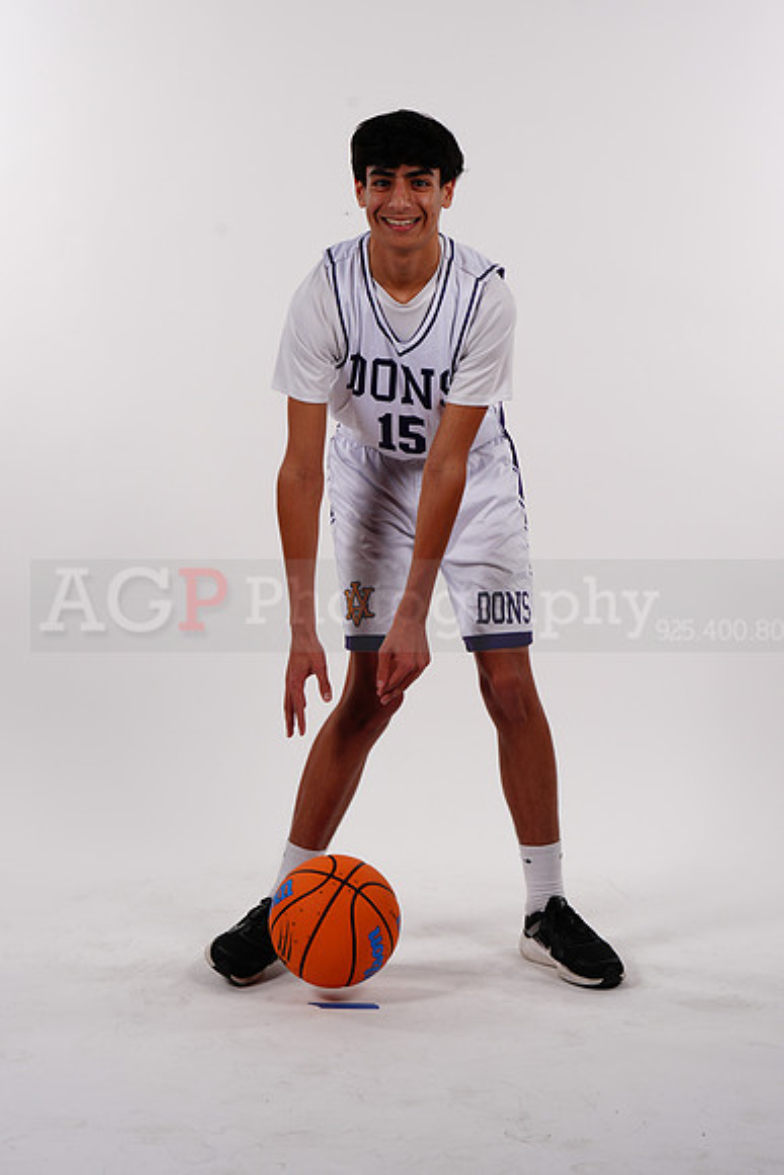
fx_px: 3101
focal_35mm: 95
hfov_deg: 14.4
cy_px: 588
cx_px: 392
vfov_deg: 21.5
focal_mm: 95
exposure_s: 1/500
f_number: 10
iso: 200
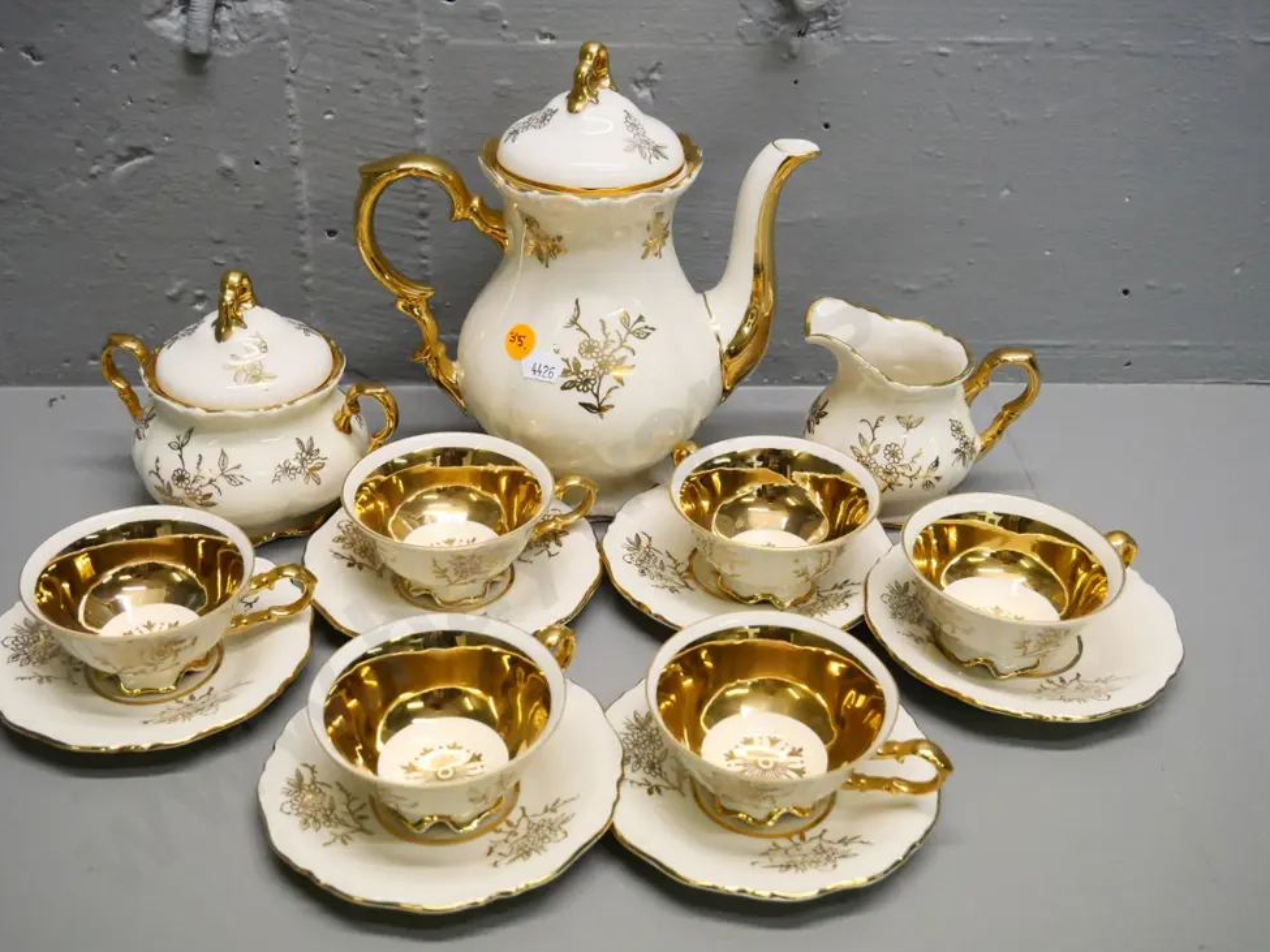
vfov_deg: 34.3
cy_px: 479
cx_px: 623
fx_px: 1541
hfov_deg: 44.8
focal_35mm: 42
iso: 3200
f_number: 5
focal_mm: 20
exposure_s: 1/250
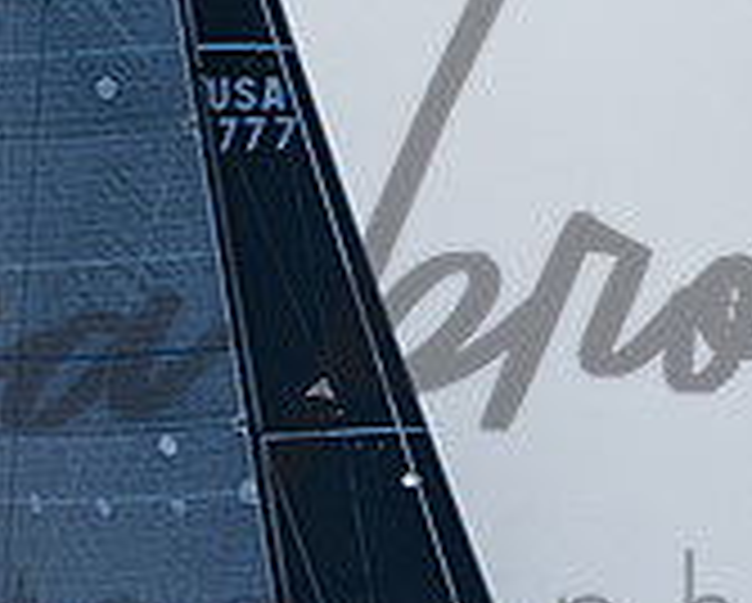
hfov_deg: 2.3
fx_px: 18561
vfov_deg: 1.9
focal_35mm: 833
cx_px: 206
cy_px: 377
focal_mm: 190
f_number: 5
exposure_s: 1/4000
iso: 400
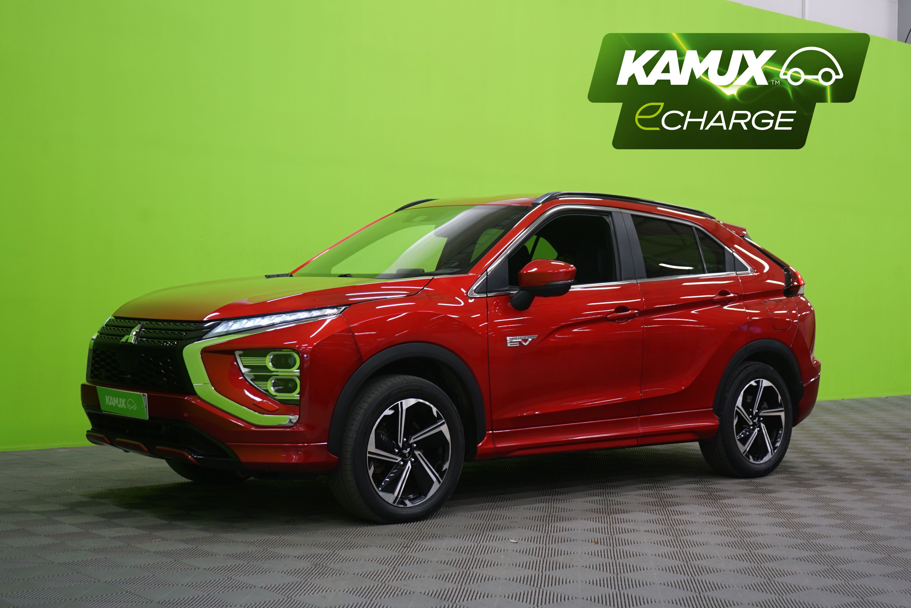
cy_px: 304
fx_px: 1290
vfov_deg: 26.5
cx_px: 456
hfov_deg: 38.9
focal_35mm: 51
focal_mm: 51
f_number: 5
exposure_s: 1/8
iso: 400
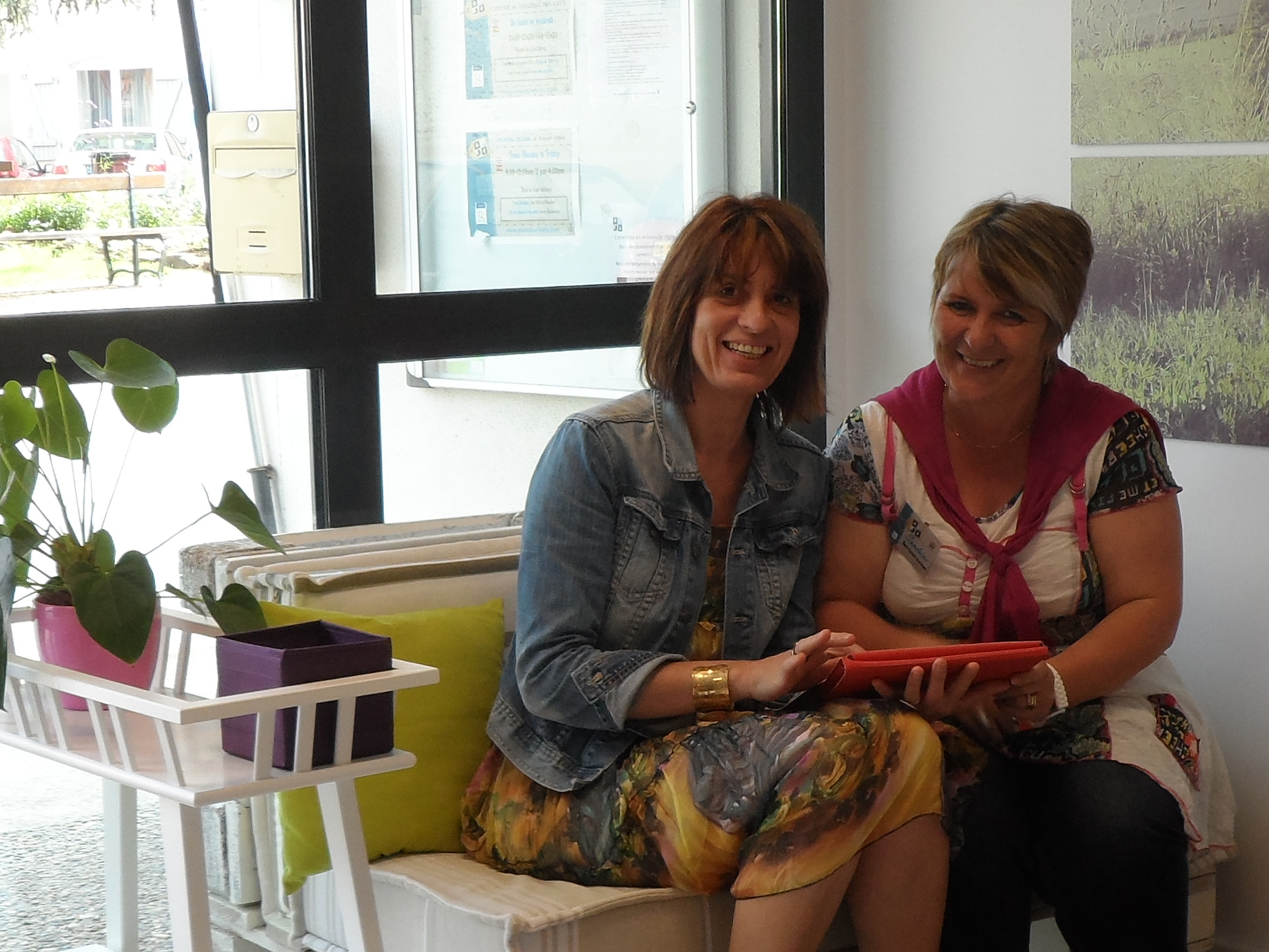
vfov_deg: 18.8
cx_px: 733
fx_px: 2860
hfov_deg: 25.0
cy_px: 650
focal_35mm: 78
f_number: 3.3
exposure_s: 1/45
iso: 80
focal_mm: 5.8
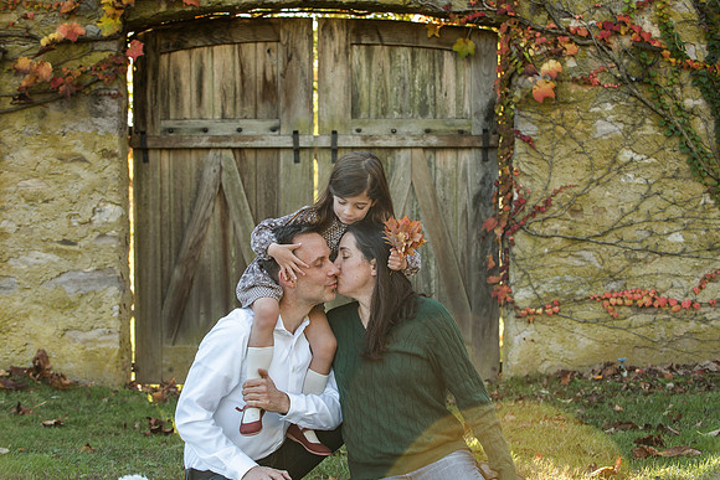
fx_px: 1552
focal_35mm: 78
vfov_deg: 17.6
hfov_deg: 26.1
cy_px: 240
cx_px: 367
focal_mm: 75
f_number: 5.6
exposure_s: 1/320
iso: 500
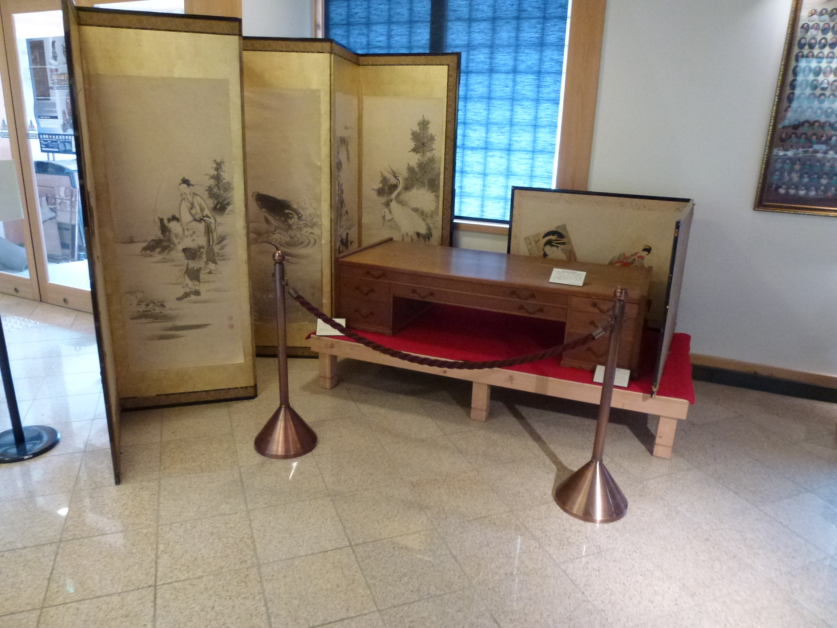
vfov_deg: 56.8
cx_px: 418
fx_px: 580
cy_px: 314
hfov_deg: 71.6
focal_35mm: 24
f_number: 3.3
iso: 400
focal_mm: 4.3
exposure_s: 1/25
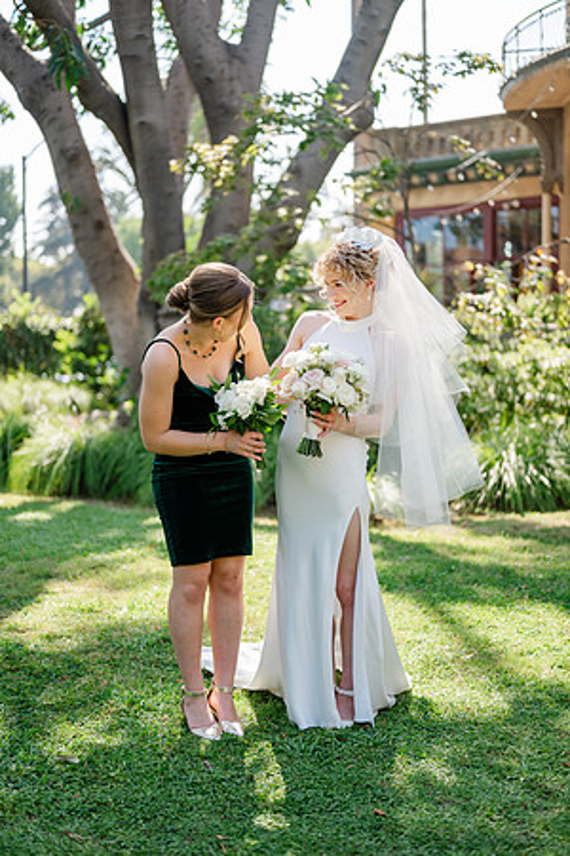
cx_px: 285
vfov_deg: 39.6
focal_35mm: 50
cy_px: 428
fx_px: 1187
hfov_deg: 27.0
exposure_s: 1/800
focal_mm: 50
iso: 64
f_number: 1.8
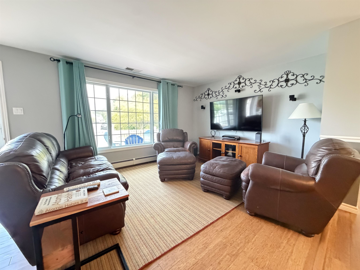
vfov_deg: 85.7
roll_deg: -0.2
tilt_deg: -4.8
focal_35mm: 14
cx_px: 180
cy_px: 135
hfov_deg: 102.1
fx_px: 146
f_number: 2.2
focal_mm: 2.22
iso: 1000
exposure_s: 1/60
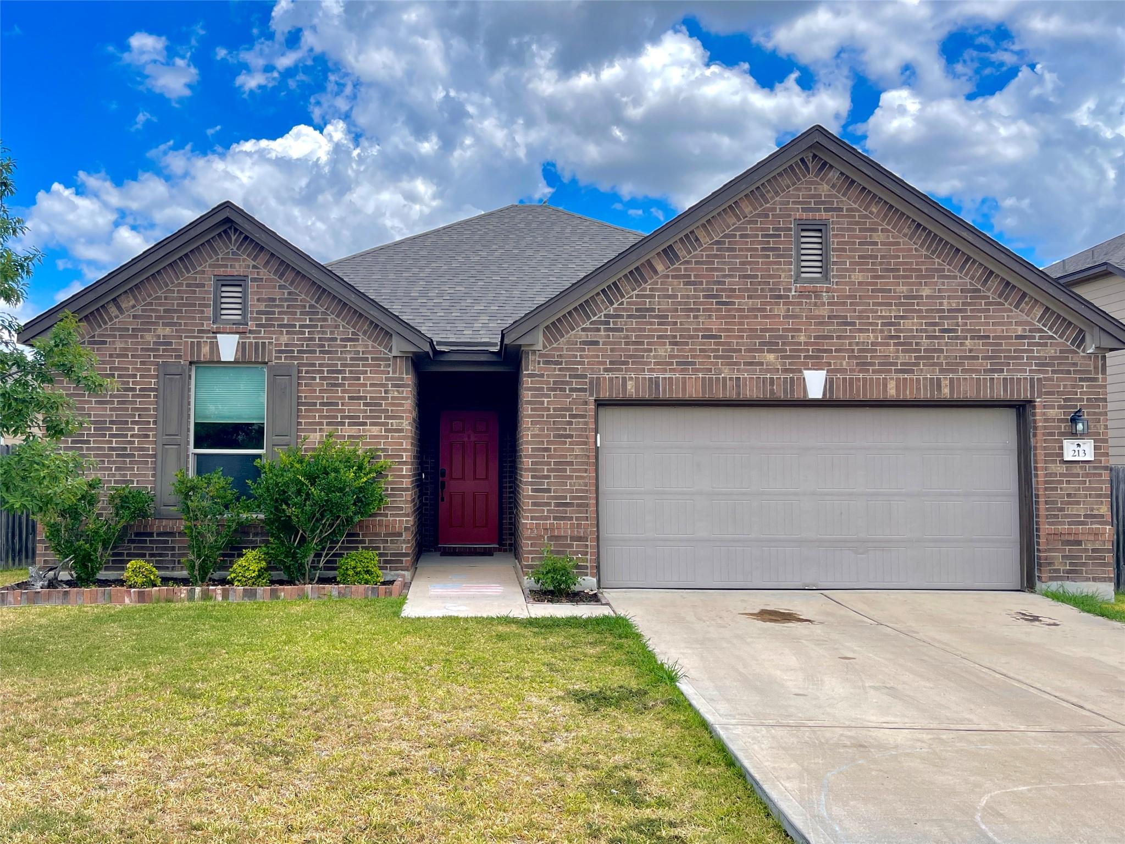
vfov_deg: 53.1
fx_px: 845
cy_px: 422
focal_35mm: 26
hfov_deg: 67.3
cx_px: 562
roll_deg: -0.8
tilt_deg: +2.8
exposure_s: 1/1883
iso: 32
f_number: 1.6
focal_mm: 5.1
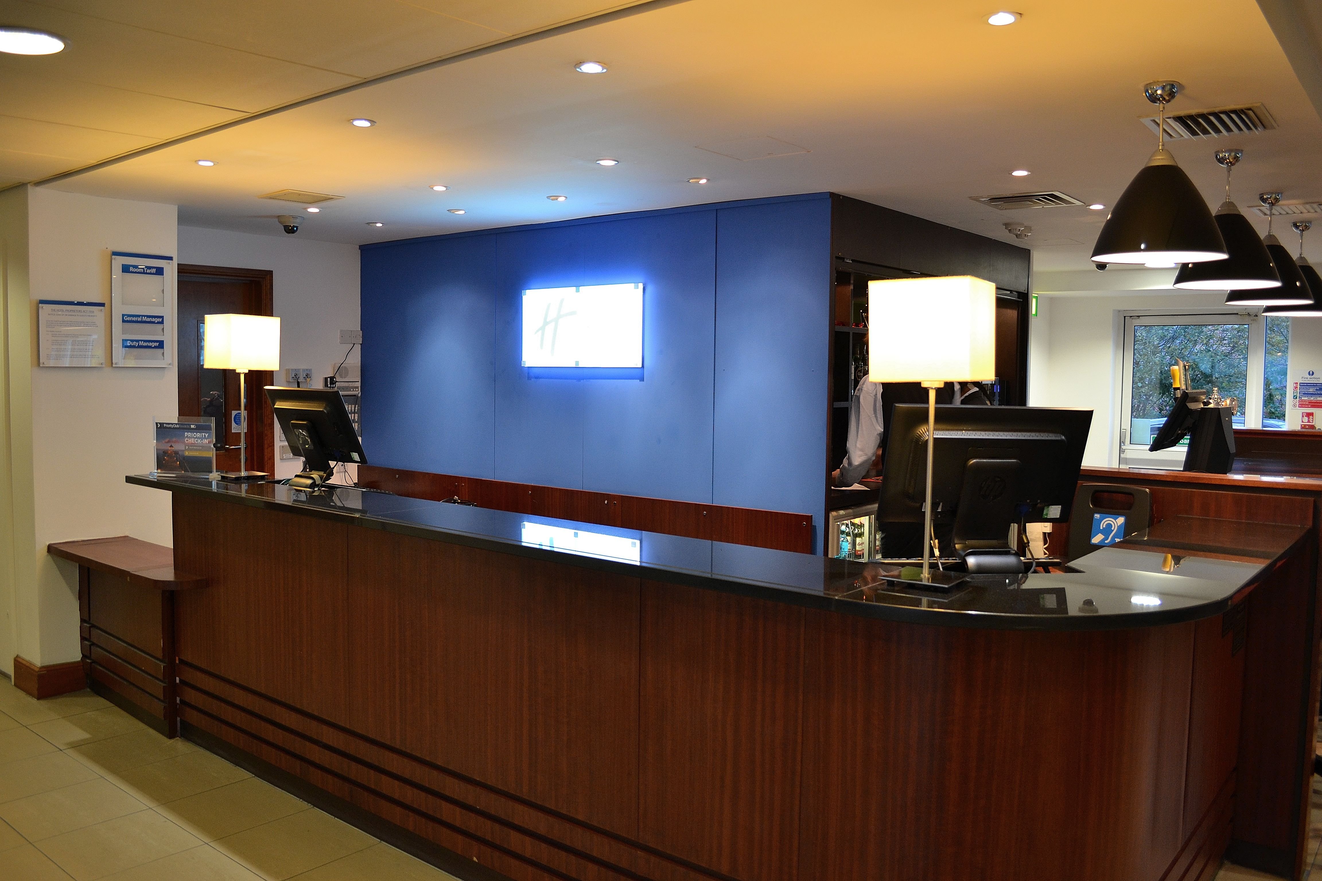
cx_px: 661
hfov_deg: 67.4
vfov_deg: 47.9
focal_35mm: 27
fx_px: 991
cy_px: 440
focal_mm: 18
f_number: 3.5
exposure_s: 1/25
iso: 400
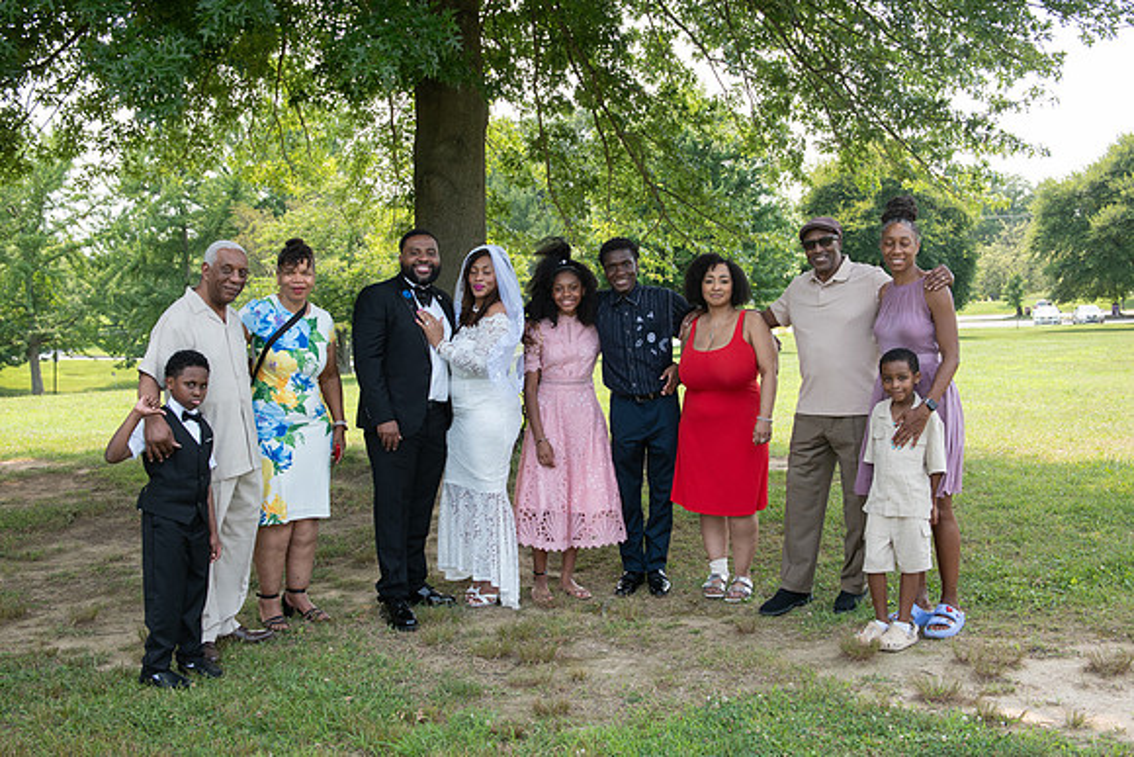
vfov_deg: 29.3
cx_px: 567
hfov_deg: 42.7
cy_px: 378
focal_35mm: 46
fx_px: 1449
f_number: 6.3
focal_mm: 44
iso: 800
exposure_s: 1/400
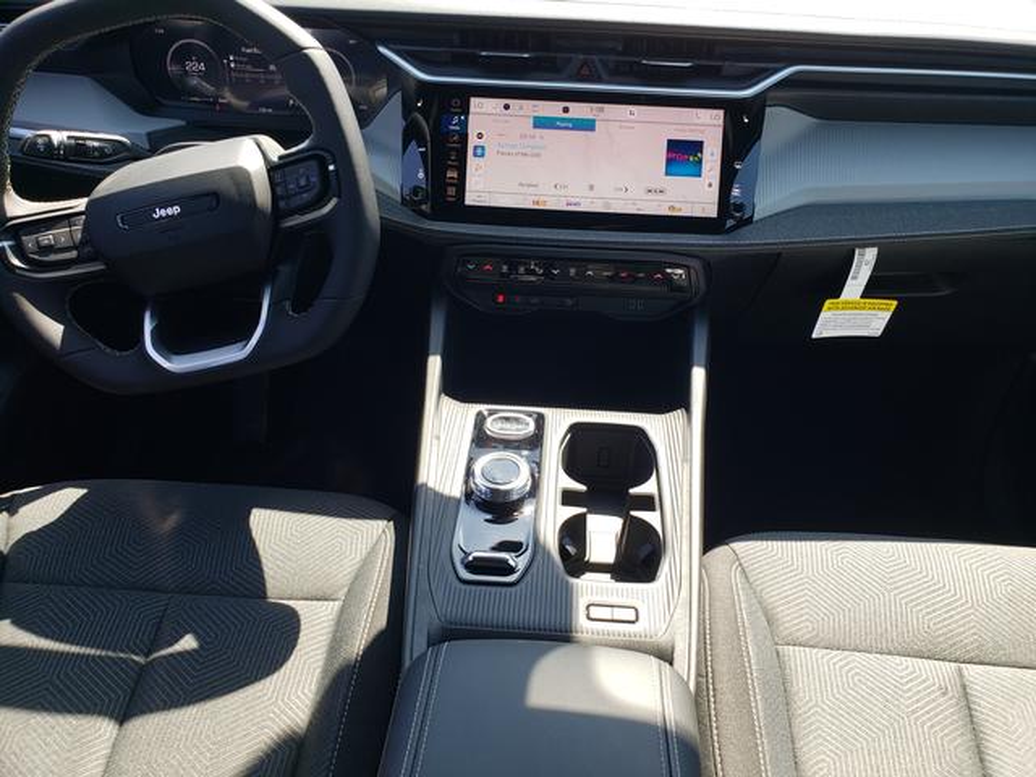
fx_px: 778
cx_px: 518
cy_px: 388
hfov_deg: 67.3
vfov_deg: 53.1
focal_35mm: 26
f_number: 2.4
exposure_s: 1/165
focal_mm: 4.3
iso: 50
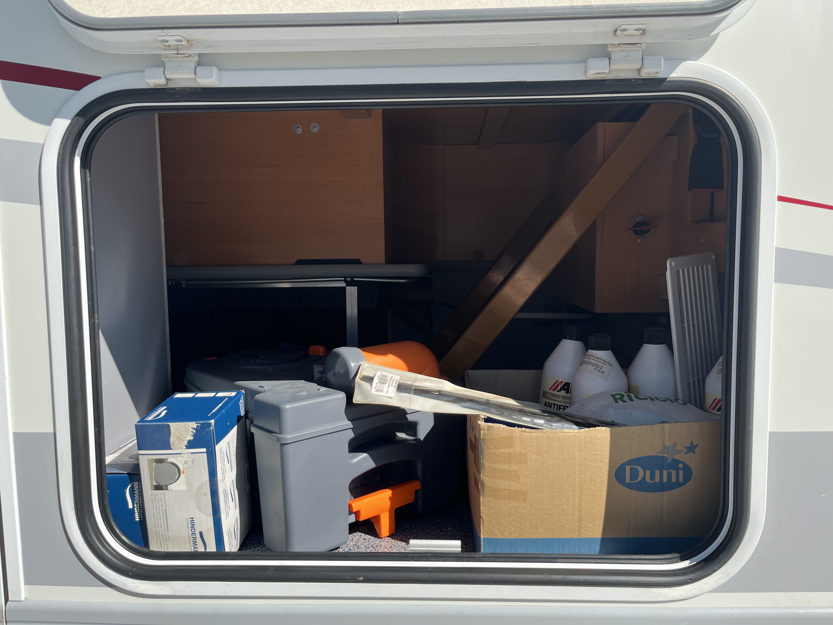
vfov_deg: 53.1
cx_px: 416
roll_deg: +1.3
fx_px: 626
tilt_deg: +0.1
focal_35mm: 26
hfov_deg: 67.3
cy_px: 312
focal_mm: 5.1
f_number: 1.6
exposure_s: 1/1325
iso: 50
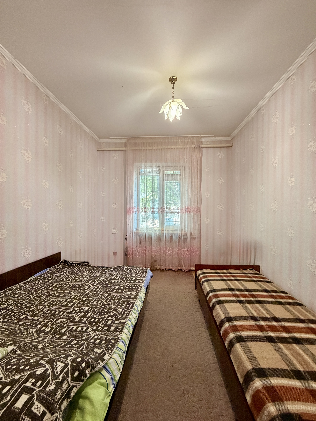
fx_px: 170
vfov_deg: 102.1
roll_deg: -0.4
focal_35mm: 14
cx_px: 158
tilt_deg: -0.5
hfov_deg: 85.7
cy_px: 210
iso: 400
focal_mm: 2.22
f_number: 2.2
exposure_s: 1/50
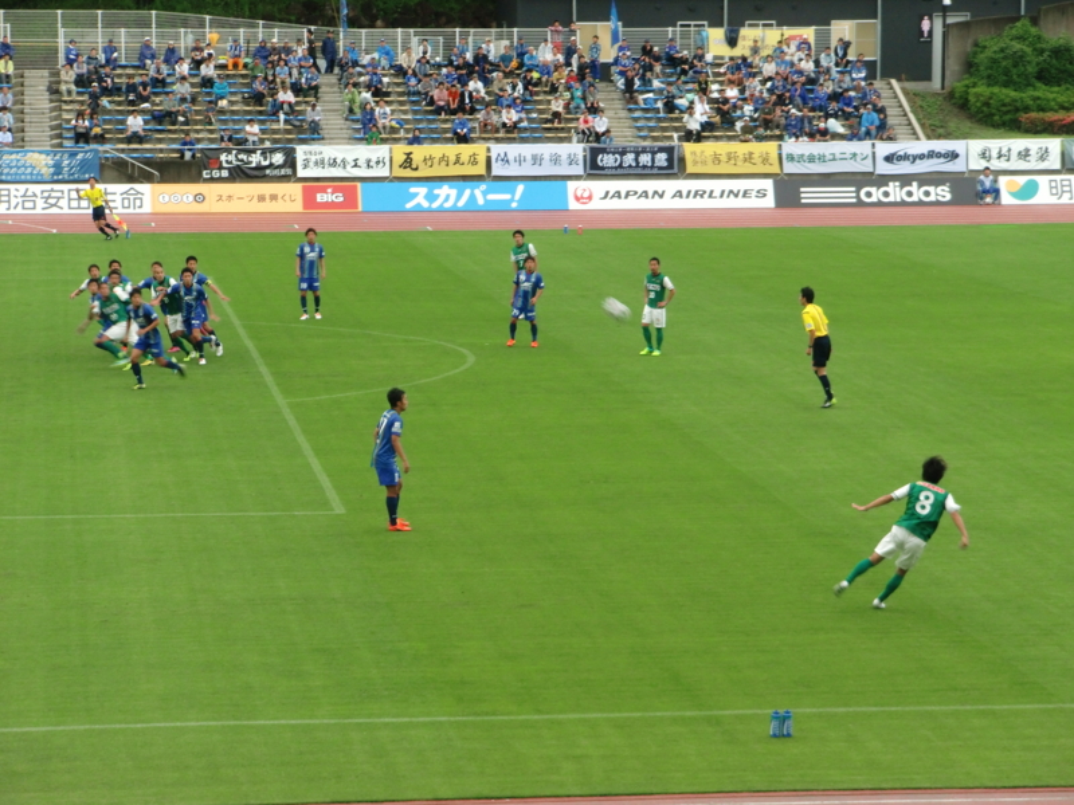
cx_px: 537
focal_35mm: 123
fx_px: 3816
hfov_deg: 16.0
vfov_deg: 12.0
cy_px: 402
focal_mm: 22
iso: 160
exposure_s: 1/60
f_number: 5.2
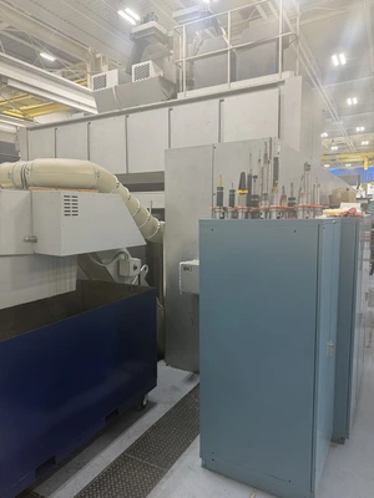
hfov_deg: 56.8
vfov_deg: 71.6
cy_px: 249
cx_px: 187
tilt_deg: -5.8
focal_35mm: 24
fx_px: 346
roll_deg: +0.1
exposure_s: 1/121
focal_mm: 6.76
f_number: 1.78
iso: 160
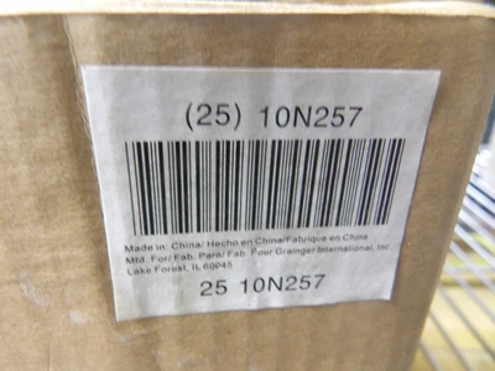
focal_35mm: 24
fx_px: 343
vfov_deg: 56.8
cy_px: 186
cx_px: 248
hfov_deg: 71.6
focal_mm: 4.3
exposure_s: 1/17
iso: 352
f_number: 3.2
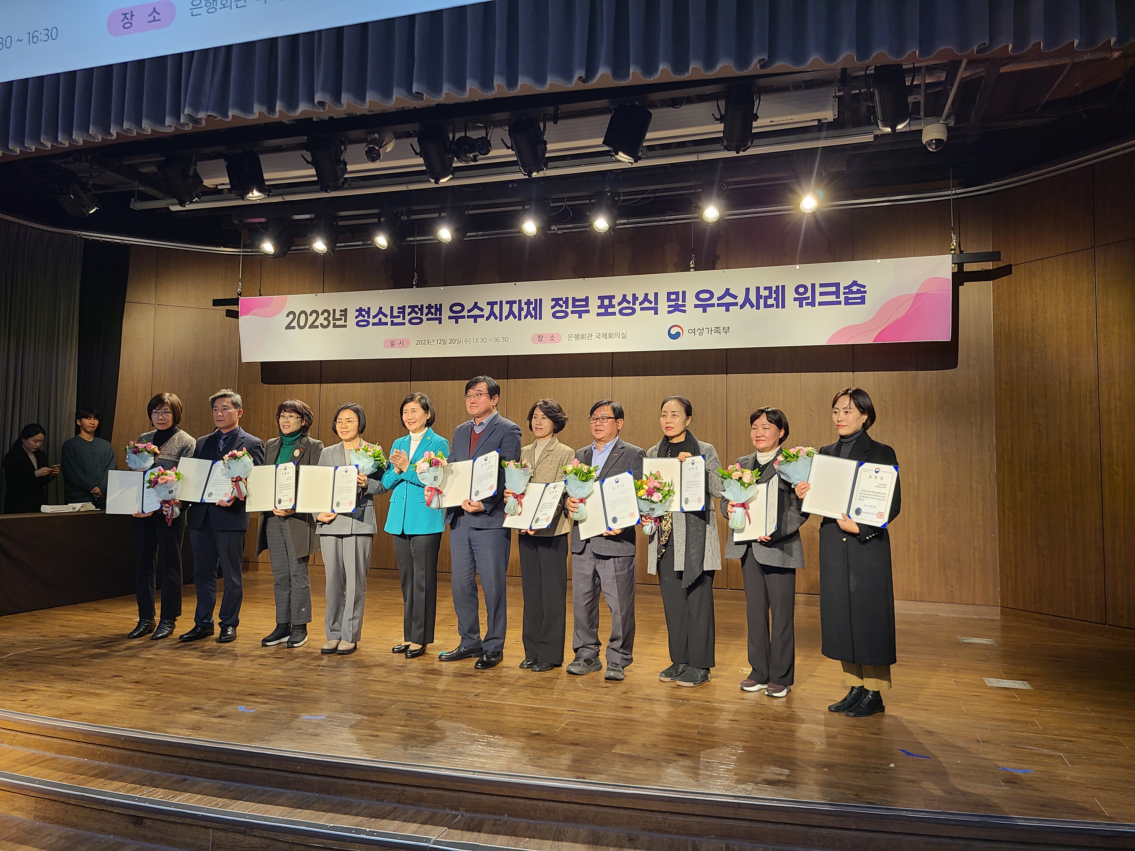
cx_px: 568
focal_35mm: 26
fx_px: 852
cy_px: 426
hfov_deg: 67.3
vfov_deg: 53.1
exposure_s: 1/120
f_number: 1.8
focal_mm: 5.4
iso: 64
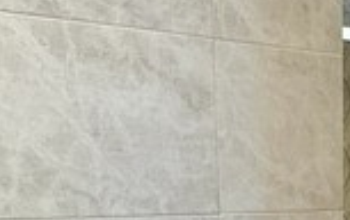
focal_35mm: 99
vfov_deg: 11.9
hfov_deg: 20.7
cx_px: 291
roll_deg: +1.2
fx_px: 945
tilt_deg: -13.0
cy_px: 426
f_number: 2.2
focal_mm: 2.22
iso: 320
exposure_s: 1/100
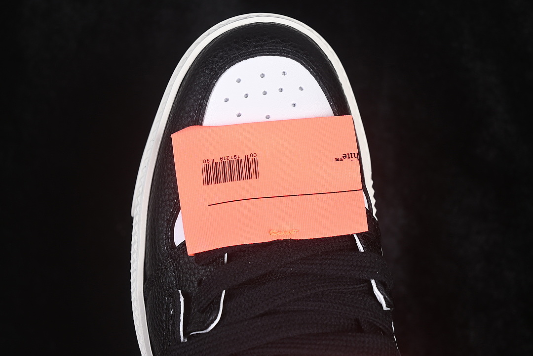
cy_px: 178
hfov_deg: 27.0
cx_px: 266
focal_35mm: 75
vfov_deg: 18.2
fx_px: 1110
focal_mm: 50
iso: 160
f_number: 6.3
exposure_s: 1/60
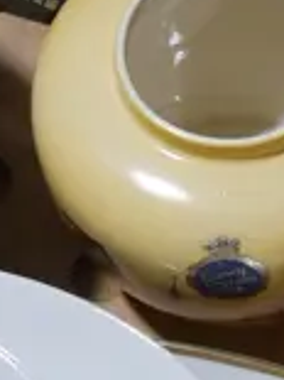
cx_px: -7
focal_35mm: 185
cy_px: -7
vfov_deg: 10.6
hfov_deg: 8.0
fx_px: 2027
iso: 200
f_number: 3.5
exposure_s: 1/125
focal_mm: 14
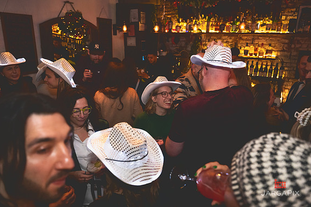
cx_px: 155
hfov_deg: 71.5
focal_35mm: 25
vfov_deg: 51.3
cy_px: 102
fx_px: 216
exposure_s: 1/125
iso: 3200
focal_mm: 24
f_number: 3.2
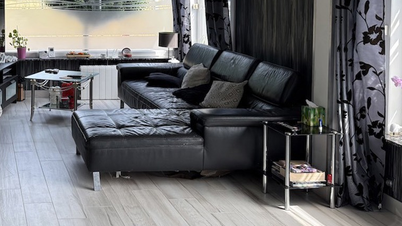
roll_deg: +0.5
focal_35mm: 55
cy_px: 5
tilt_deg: -3.2
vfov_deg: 21.2
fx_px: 586
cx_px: 31
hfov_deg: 35.3
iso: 100
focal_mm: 6.76
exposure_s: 1/467
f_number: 1.78
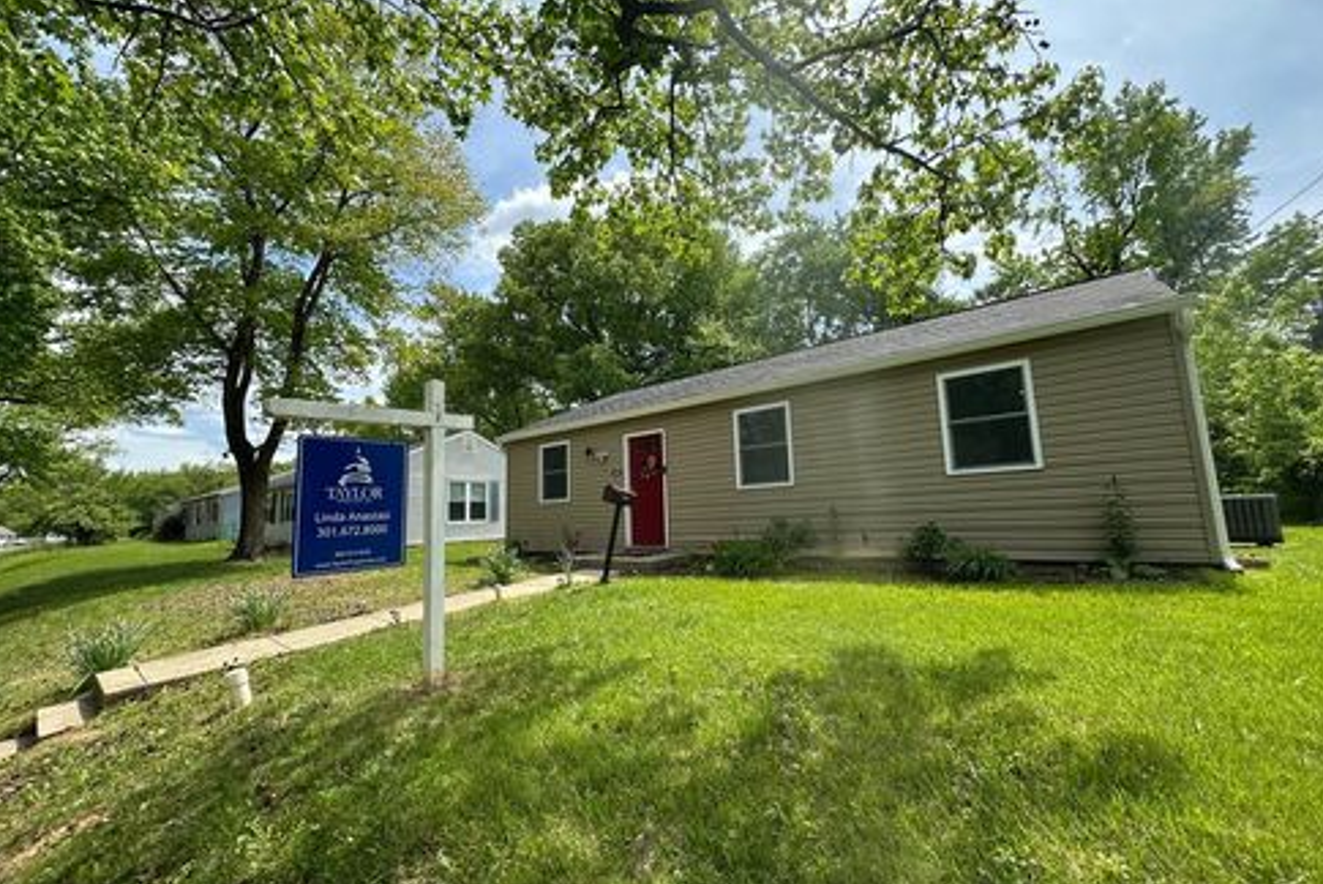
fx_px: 552
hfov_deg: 100.4
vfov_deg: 77.4
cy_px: 441
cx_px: 668
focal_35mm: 15
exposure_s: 1/895
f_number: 2.2
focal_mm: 2.22
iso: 50
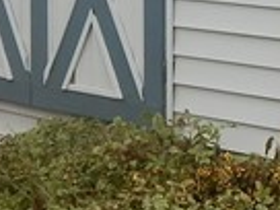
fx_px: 1343
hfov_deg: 11.7
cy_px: -148
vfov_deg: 8.6
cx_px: 329
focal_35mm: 166
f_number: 3
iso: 125
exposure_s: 1/640
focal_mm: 4
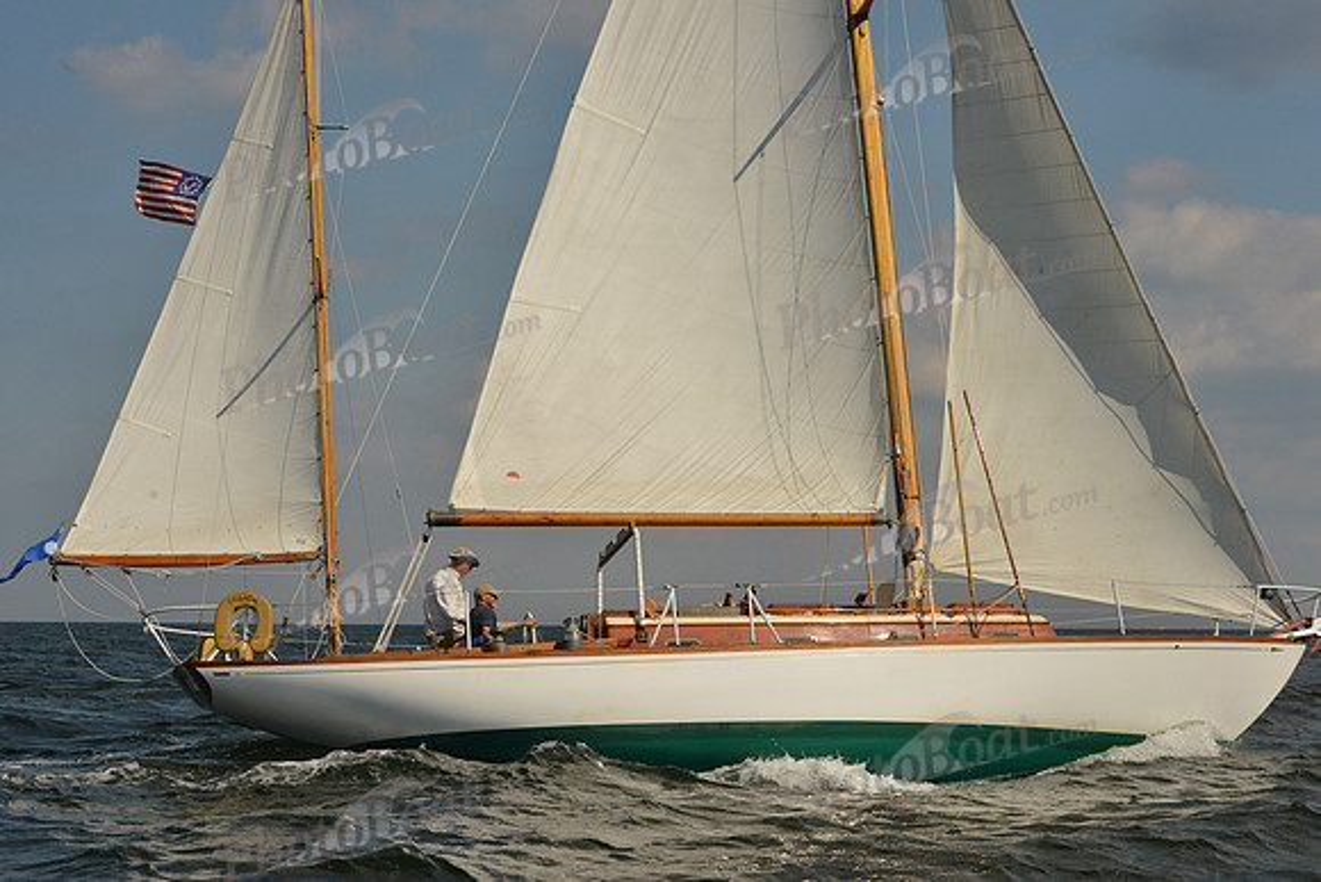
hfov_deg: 28.8
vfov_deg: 19.5
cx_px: 660
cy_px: 441
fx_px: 2569
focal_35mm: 70
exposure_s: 1/1250
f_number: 13
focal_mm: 70
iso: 1000
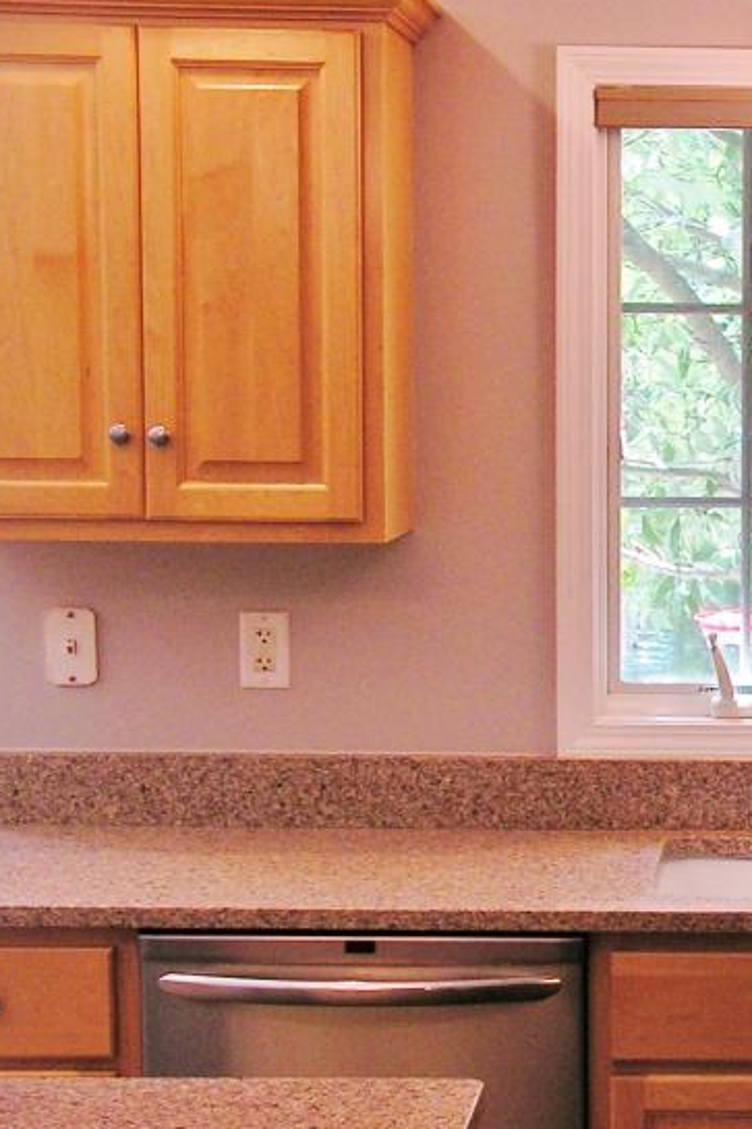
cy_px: 665
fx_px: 2696
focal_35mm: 86
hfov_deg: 15.2
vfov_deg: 23.6
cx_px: 972
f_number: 3.2
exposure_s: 1/40
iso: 80
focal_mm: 7.4
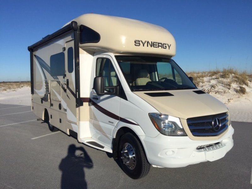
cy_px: 94
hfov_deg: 61.7
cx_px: 126
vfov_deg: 48.2
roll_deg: +1.0
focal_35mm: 29
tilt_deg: -4.2
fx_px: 211
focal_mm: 4.15
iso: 32
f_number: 2.2
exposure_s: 1/4405
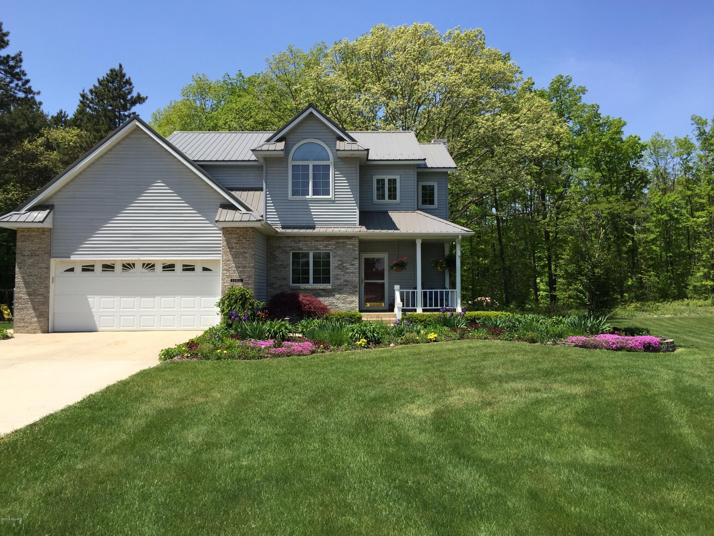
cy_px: 268
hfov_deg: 61.7
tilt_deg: +4.5
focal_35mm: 29
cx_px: 357
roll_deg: -1.2
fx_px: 598
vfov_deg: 48.2
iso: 32
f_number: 2.2
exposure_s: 1/1582
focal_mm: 4.15
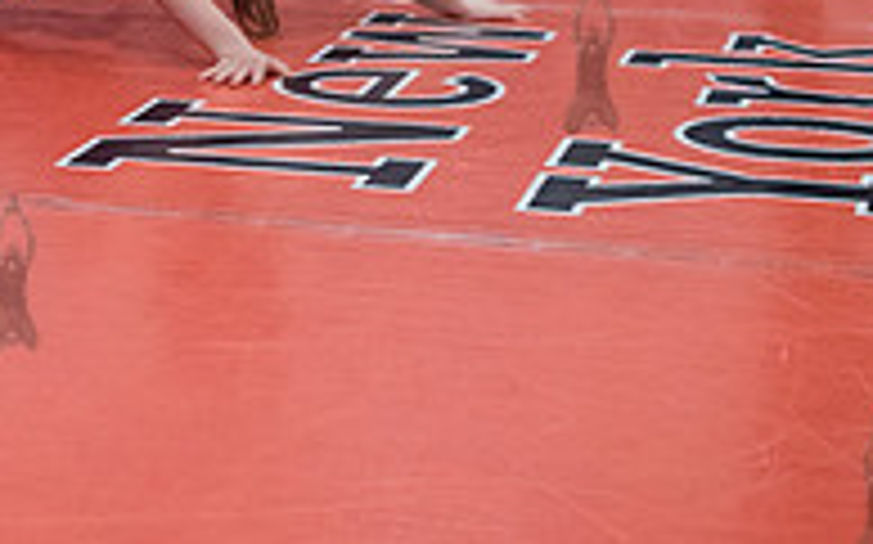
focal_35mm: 124
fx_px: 2949
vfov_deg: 10.4
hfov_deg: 16.3
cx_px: -95
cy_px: -56
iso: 5000
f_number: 3.2
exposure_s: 1/400
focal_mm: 35
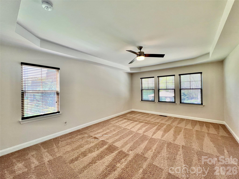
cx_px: 120
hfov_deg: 106.2
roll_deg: +1.4
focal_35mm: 13
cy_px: 90
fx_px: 90
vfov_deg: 89.9
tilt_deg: +0.3
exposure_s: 1/120
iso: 160
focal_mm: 1.57
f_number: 1.8
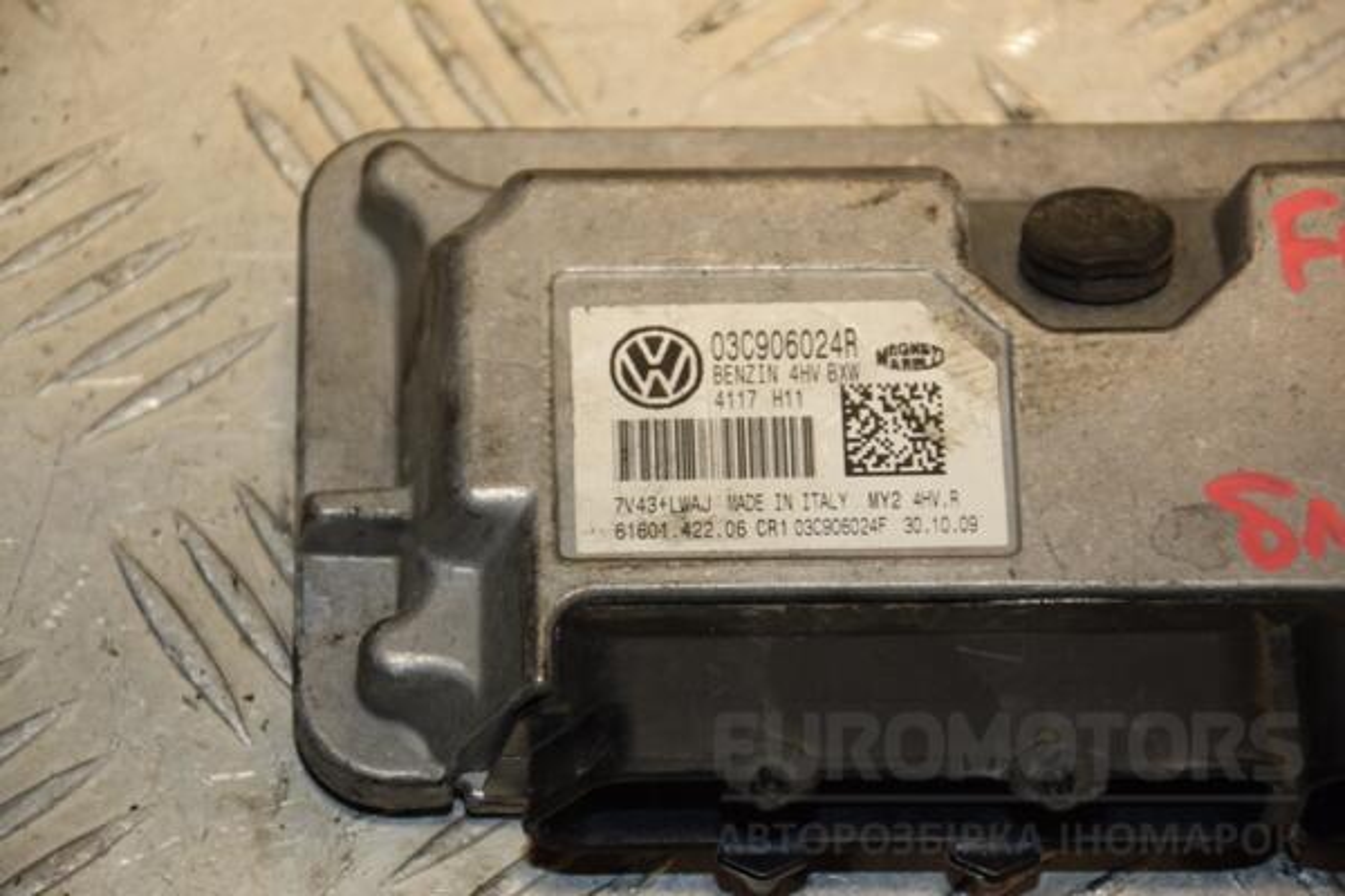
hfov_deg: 13.0
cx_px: 672
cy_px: 448
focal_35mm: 158
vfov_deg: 8.7
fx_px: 5884
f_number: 5.6
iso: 800
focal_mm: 105
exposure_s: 1/200
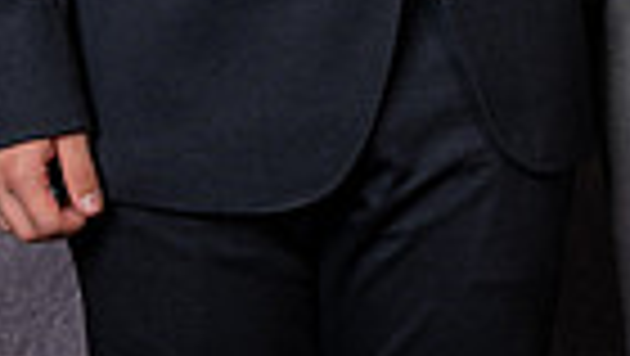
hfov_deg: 8.5
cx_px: 1089
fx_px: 4096
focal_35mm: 245
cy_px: -566
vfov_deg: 4.8
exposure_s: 1/400
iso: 50
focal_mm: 45
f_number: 4.5
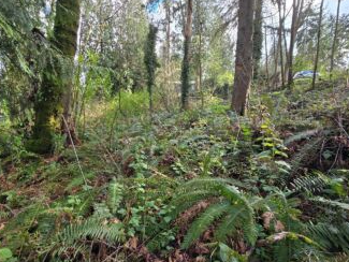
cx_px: 166
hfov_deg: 94.4
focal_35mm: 16
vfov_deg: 78.1
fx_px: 161
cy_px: 133
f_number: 2.2
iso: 50
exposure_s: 1/186
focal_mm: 2.2
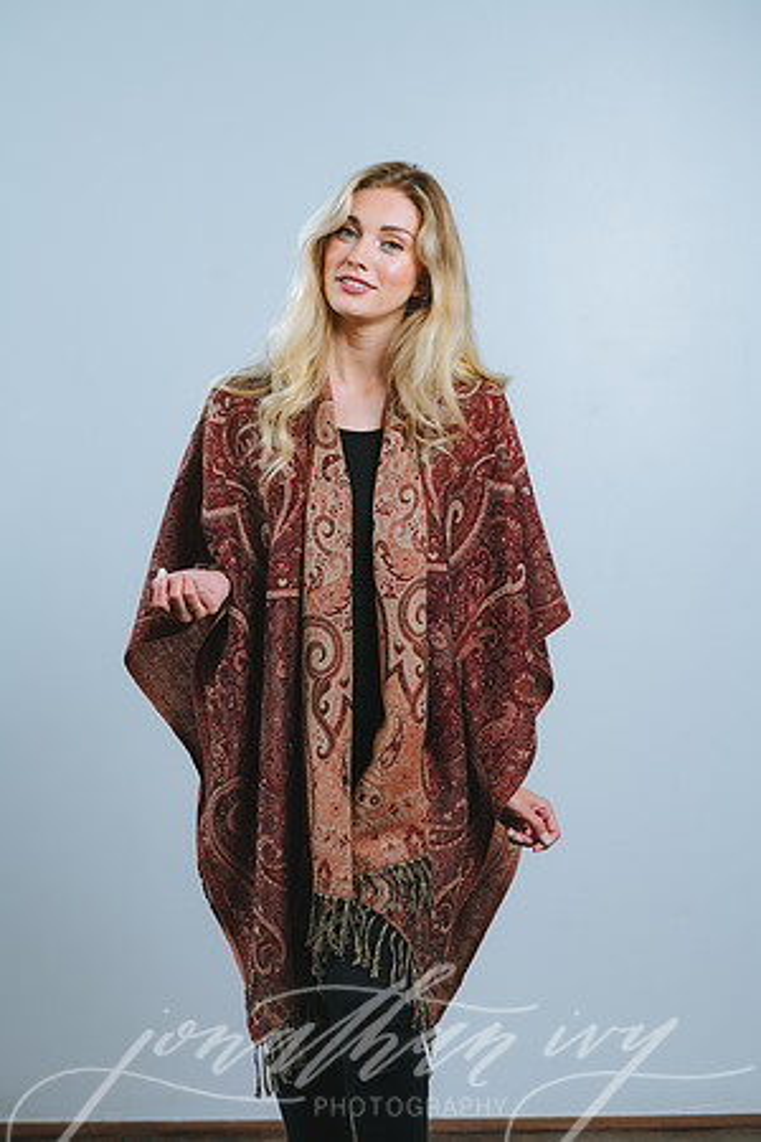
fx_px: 2695
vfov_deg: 23.9
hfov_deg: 16.1
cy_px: 571
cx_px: 380
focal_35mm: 85
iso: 100
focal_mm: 85
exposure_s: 1/160
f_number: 4
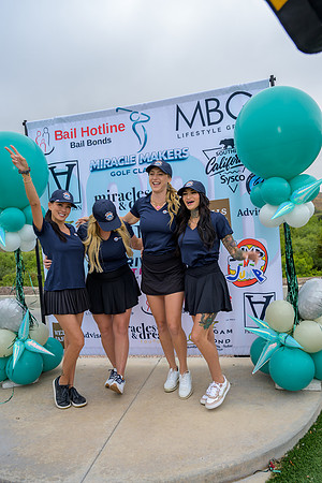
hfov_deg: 45.0
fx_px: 389
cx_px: 161
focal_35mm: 29
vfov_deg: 63.7
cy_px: 242
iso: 125
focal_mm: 29
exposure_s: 1/200
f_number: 4
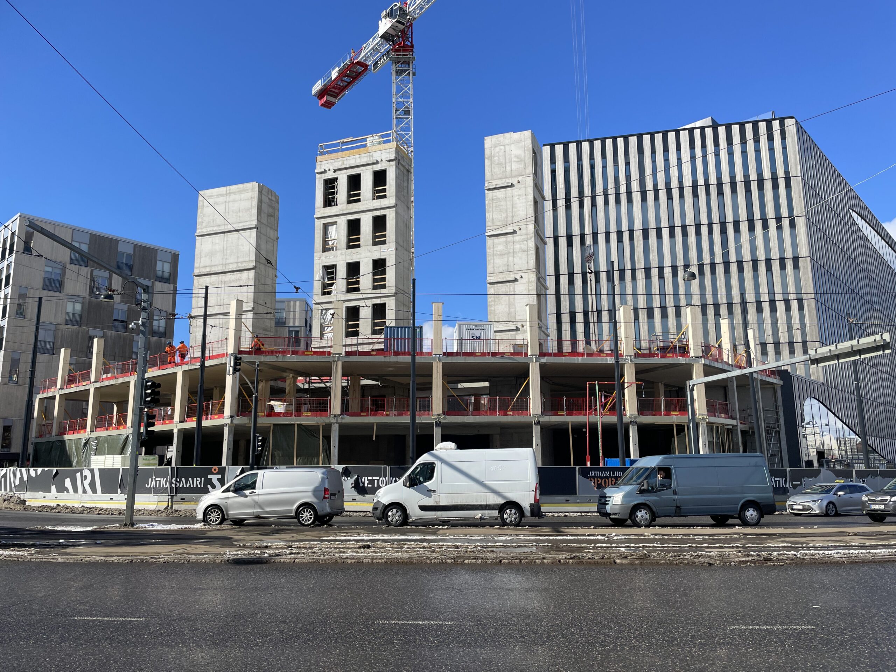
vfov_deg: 53.1
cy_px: 336
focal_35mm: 26
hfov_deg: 67.3
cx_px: 448
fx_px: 673
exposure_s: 1/3861
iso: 32
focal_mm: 4.2
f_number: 1.6
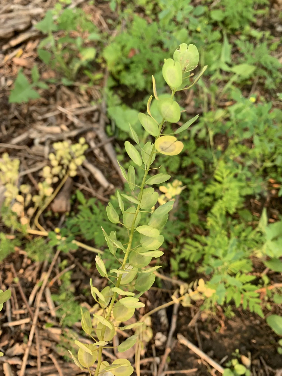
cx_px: 141
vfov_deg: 67.3
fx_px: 282
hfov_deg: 53.1
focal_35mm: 26
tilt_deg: -60.6
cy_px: 188
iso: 25
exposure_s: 1/122
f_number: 1.8
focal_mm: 4.25
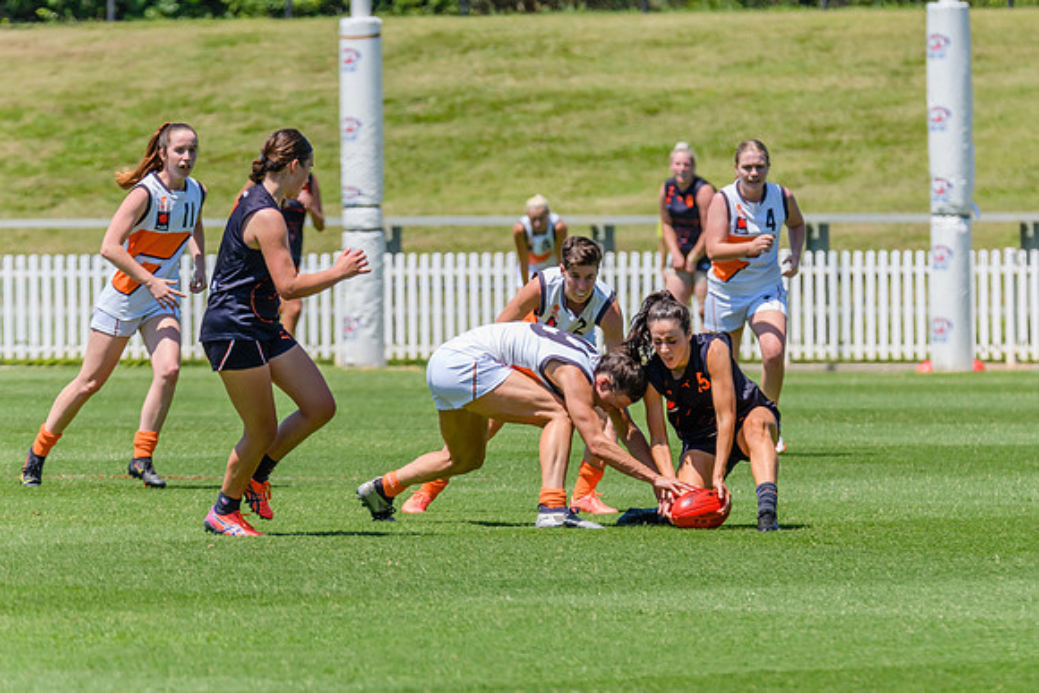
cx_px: 584
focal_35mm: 482
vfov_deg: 2.9
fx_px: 13917
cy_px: 340
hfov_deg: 4.3
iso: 800
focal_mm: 360
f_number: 9
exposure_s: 1/2000
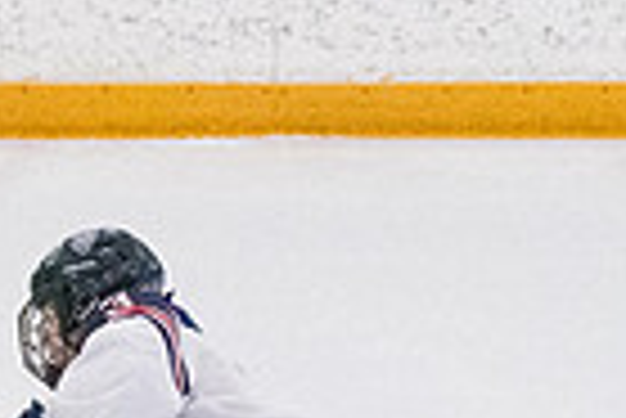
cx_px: 248
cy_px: 683
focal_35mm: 724
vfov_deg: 1.9
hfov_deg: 2.8
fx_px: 12603
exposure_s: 1/1600
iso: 8000
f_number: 5
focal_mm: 116
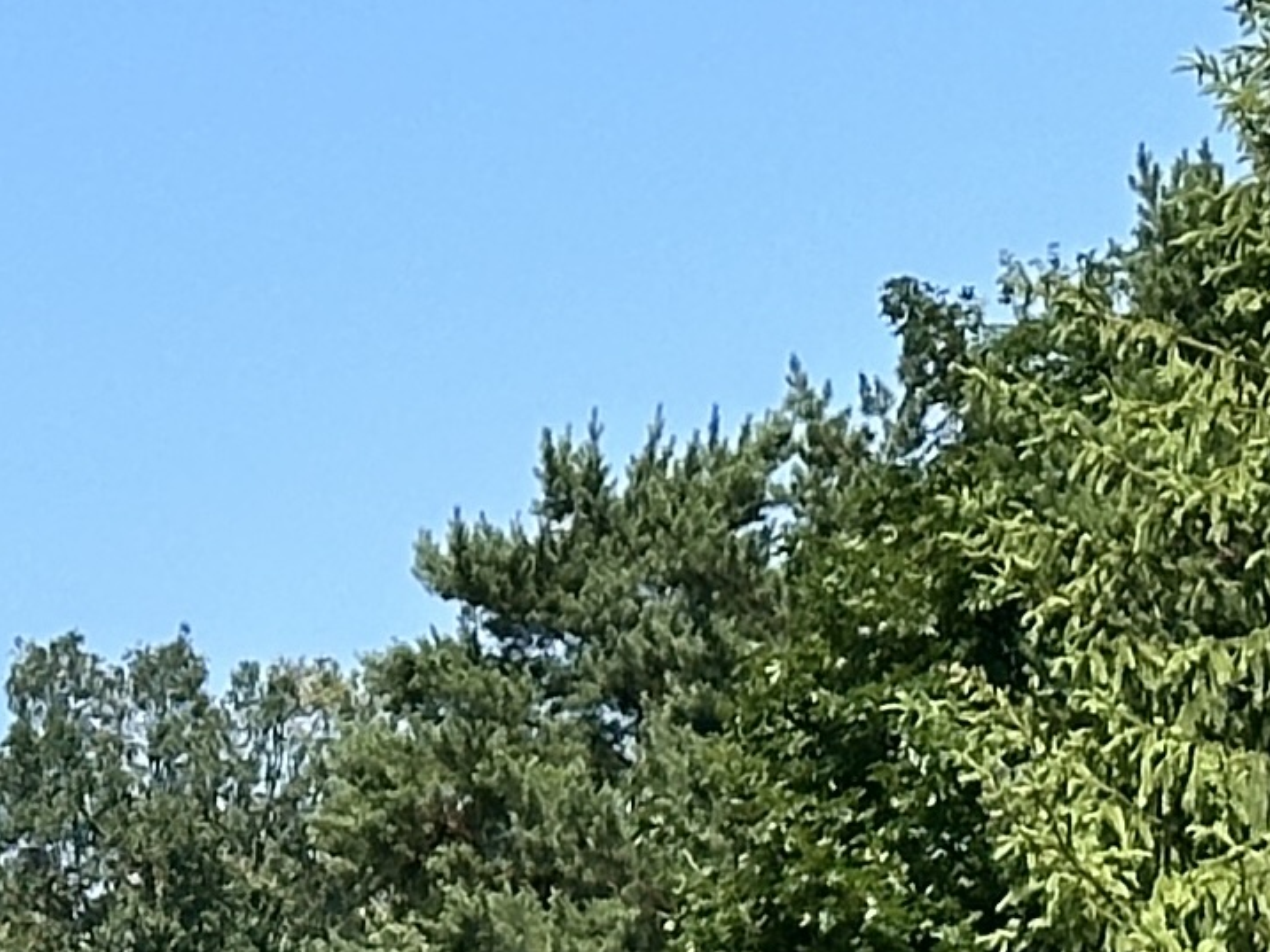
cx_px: -845
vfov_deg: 7.4
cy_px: 1206
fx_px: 7264
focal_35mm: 198
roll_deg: -0.4
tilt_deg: +7.0
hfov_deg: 9.6
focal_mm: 6.86
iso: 64
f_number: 1.78
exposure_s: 1/3257
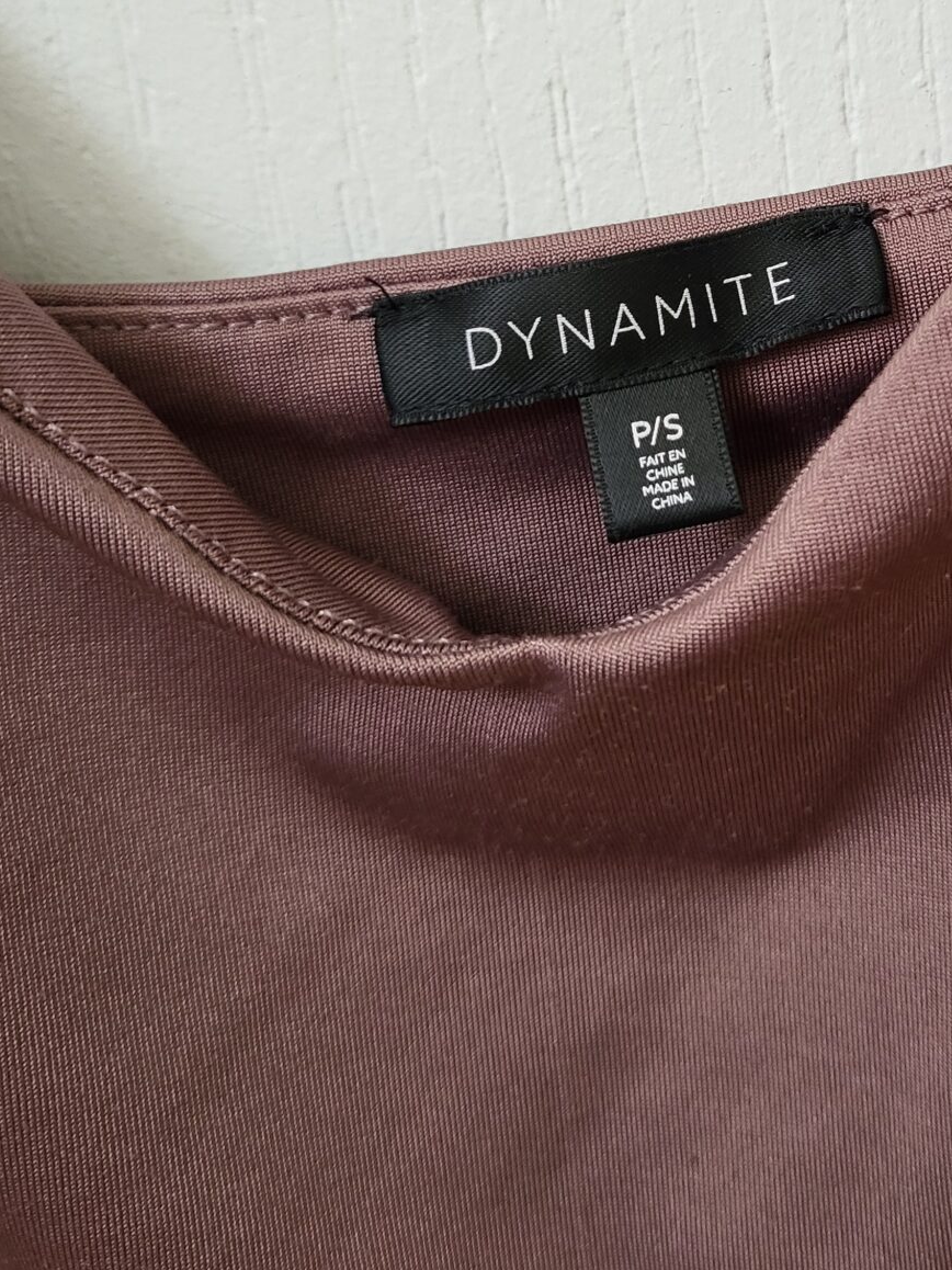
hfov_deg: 30.6
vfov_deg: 39.5
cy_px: 237
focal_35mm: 46
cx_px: 787
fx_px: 1687
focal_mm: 5.4
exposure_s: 1/120
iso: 320
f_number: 1.8
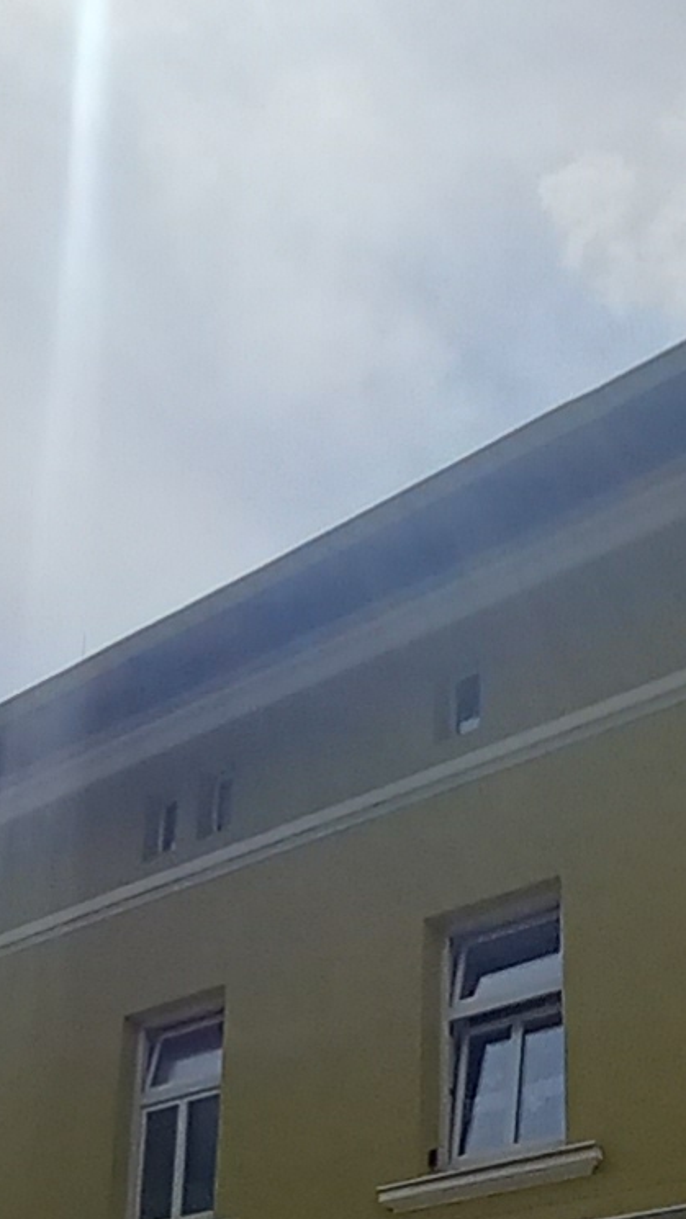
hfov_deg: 24.4
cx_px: 282
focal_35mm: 49
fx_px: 1585
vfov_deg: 37.7
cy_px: 1214
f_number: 2.2
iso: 40
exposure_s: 1/2105
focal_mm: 1.13
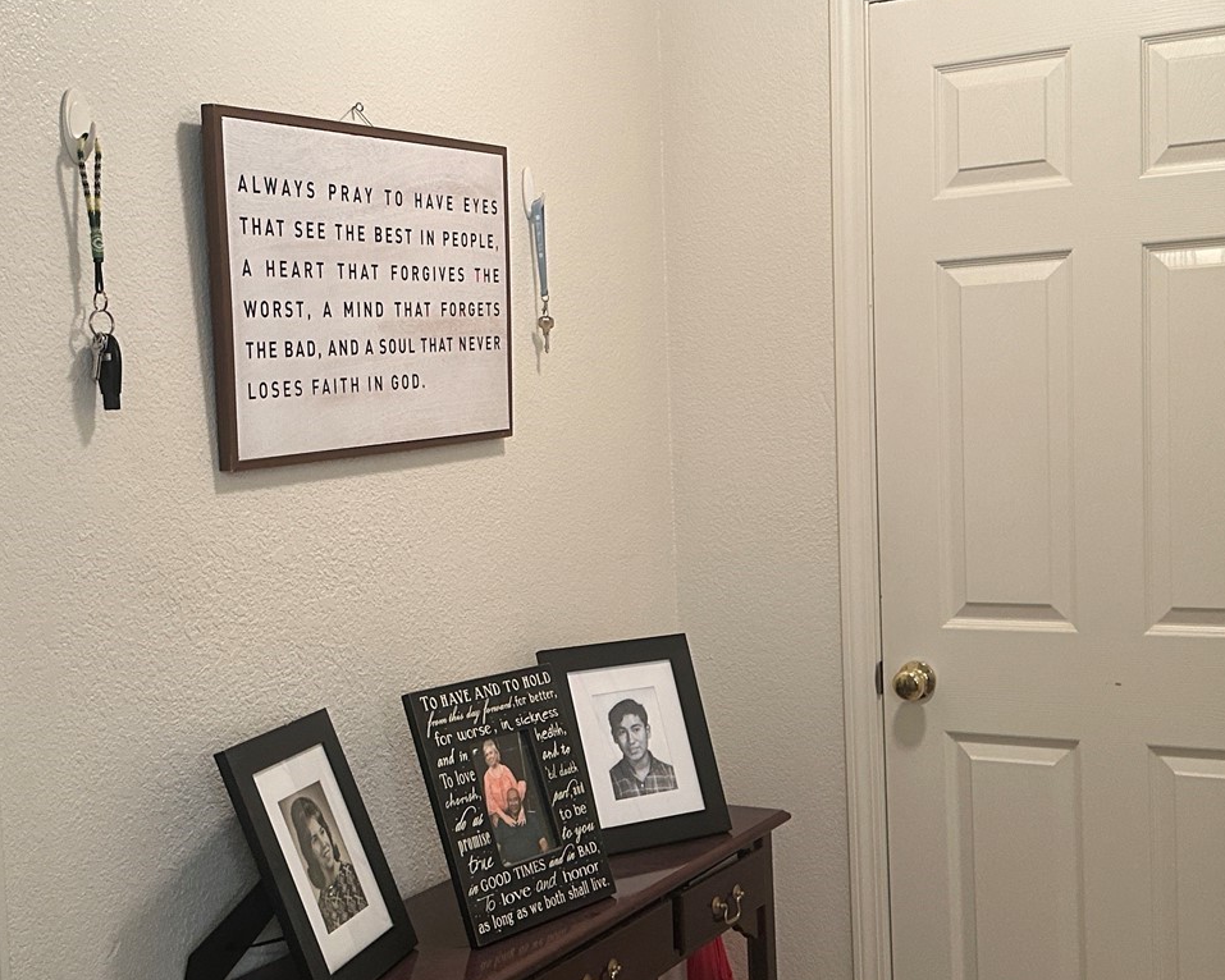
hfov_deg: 39.5
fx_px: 1704
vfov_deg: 32.1
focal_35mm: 47
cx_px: 609
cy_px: 541
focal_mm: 6.86
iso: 400
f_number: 1.78
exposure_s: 1/60
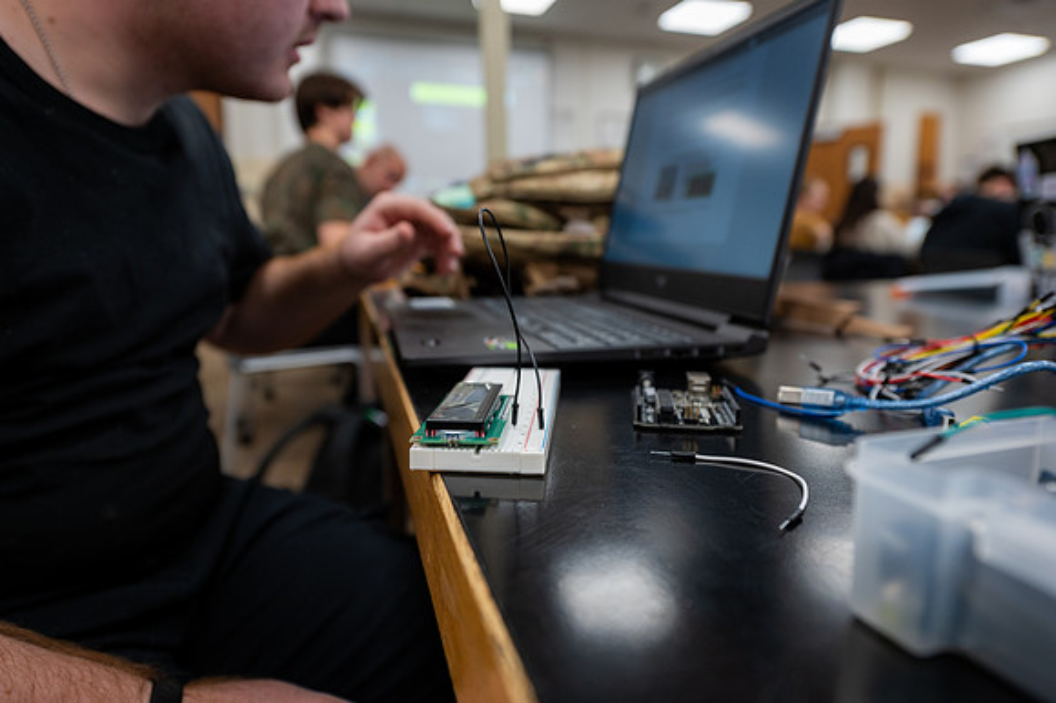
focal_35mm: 24
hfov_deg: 73.8
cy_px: 352
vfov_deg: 53.1
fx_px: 704
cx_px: 528
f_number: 3.5
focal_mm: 24
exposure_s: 1/160
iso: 500
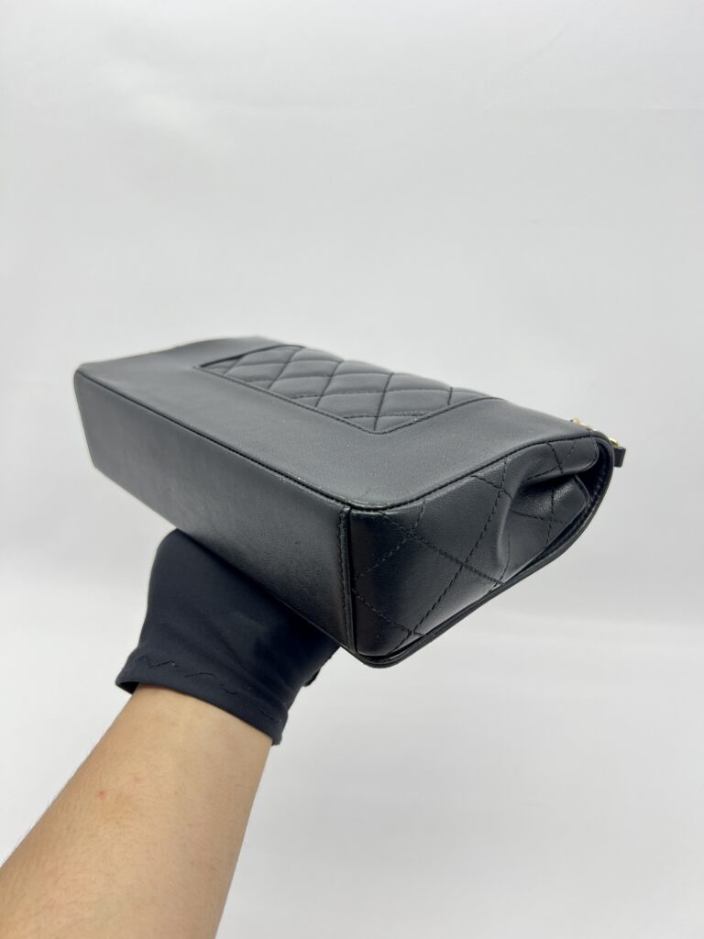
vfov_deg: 67.3
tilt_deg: -21.8
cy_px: 470
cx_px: 352
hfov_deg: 53.1
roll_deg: -0.3
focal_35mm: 26
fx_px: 705
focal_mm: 5.7
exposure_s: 1/105
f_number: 1.5
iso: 32
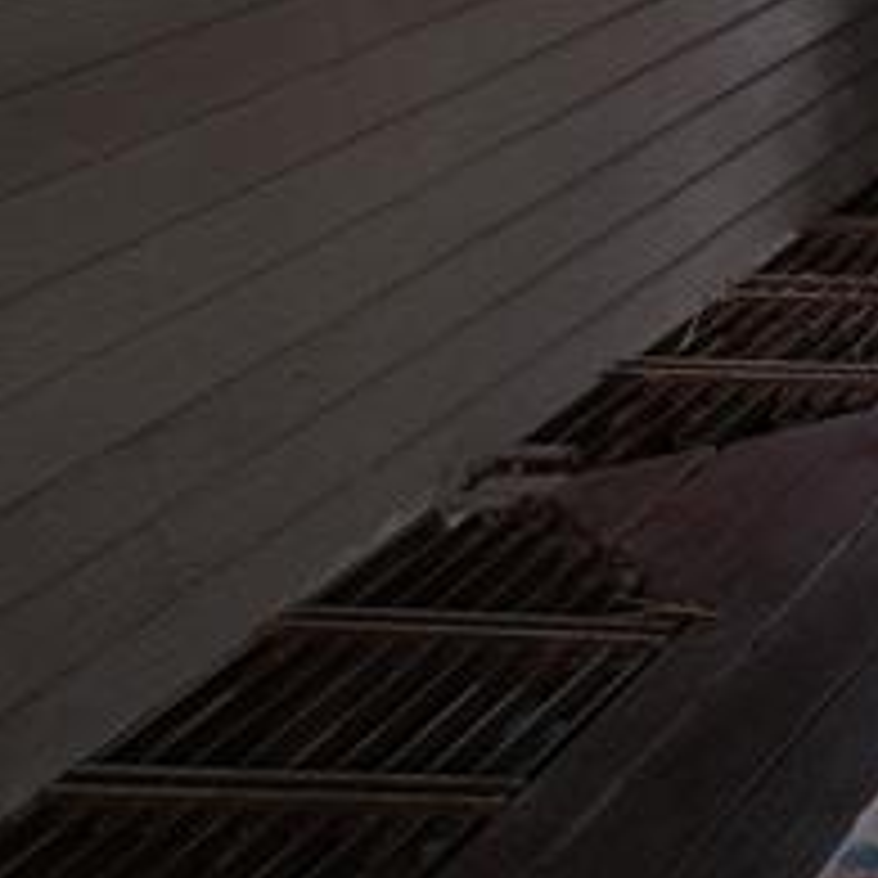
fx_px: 2812
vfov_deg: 17.1
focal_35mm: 98
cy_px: -99
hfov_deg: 13.3
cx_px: 2085
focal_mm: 8.38
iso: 120
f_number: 2.8
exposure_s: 1/15
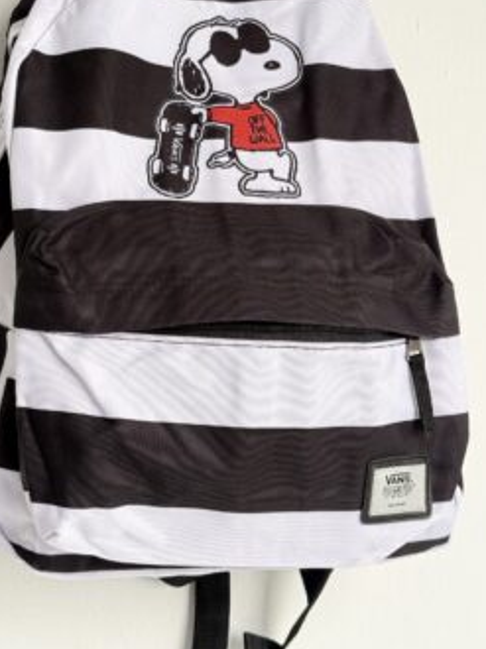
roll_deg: +2.7
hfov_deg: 21.6
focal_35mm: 68
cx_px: 228
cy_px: 247
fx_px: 1275
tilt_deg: +3.9
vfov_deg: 28.5
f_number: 1.78
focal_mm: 6.76
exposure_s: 1/69
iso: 100
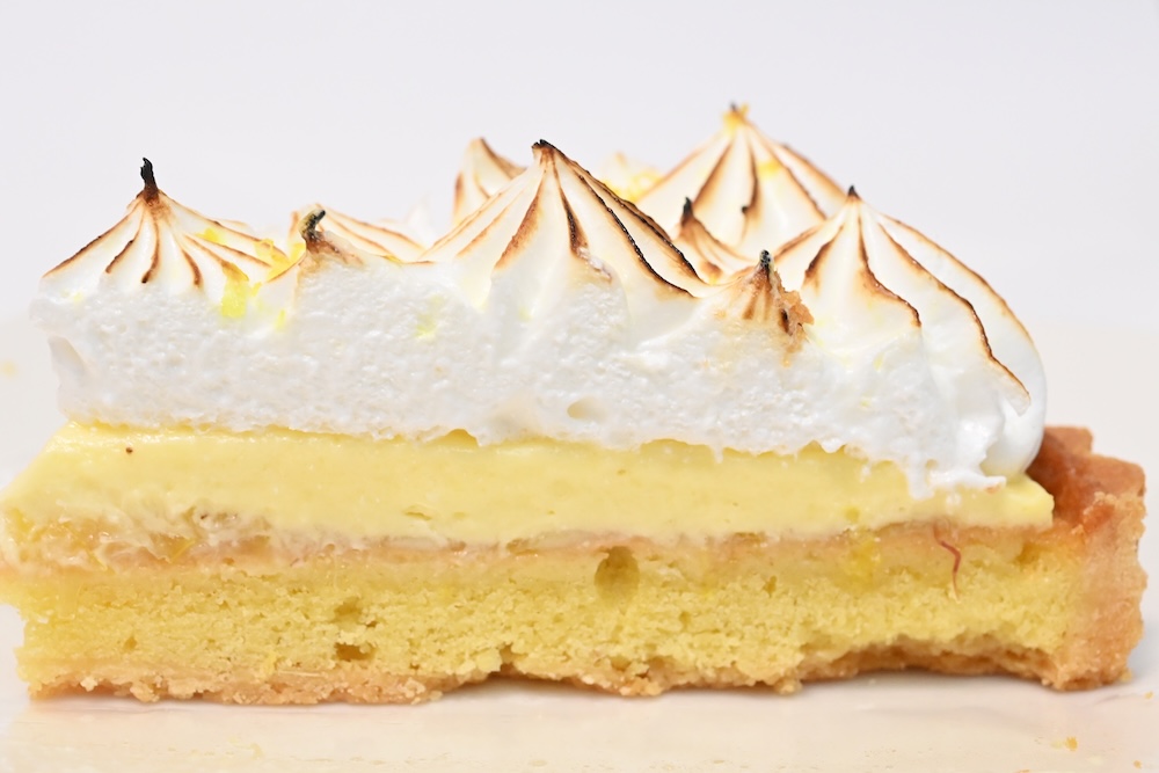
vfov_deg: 22.6
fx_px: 1932
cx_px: 580
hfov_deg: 33.4
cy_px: 386
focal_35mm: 60
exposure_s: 1/100
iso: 6400
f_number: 11
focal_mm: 60
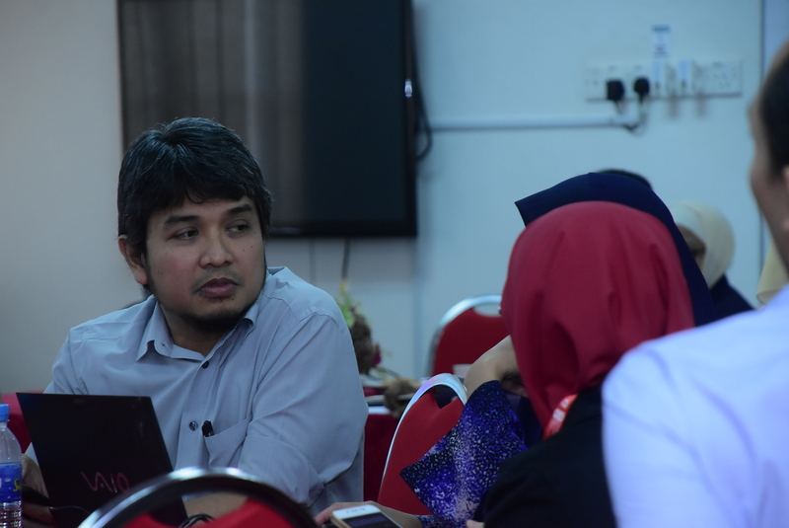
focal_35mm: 202
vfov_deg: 6.8
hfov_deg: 10.2
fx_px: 4442
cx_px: 394
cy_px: 264
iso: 2500
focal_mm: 135
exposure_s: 1/160
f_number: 5.6
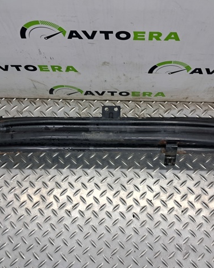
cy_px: 134
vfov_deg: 50.3
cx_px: 113
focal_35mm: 36
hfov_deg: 41.2
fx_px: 285
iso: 64
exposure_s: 1/50
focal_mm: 4
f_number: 1.8
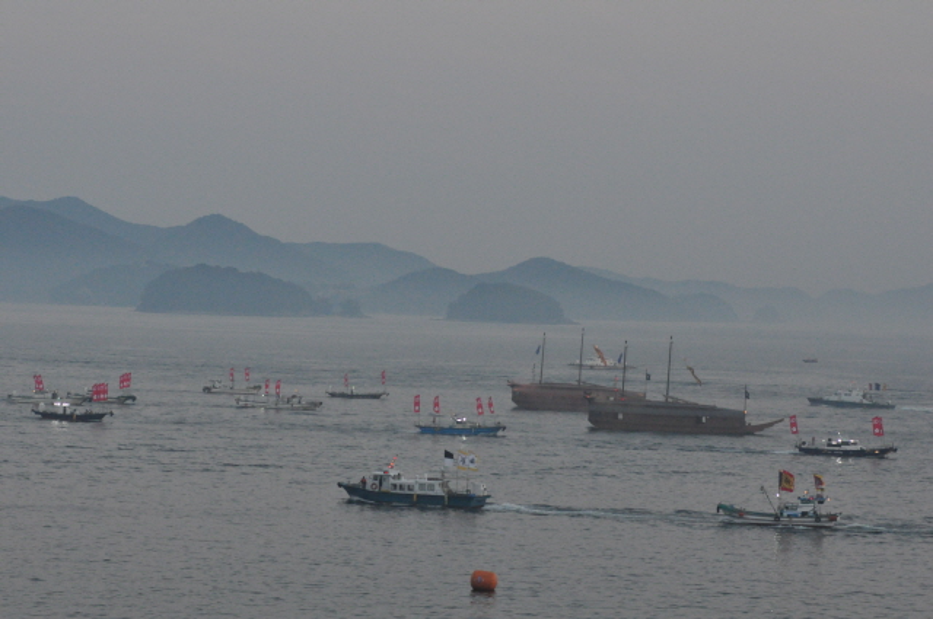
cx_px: 466
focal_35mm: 300
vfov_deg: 4.6
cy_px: 310
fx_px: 7765
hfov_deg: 6.9
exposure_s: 1/800
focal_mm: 200
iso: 2500
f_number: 5
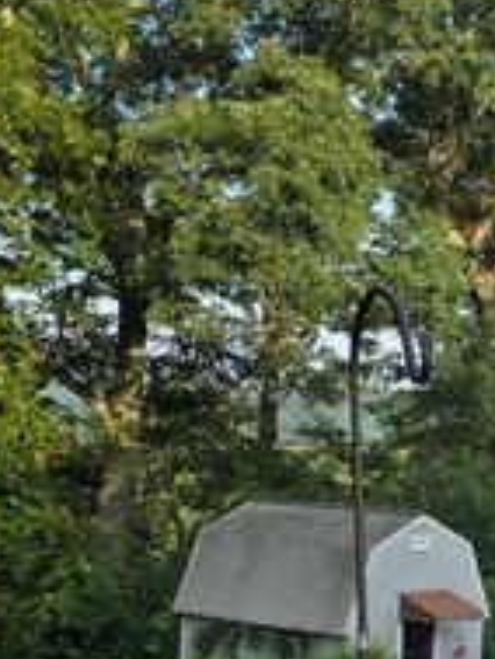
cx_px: 823
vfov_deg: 23.8
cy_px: 497
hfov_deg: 16.1
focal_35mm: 81
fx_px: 1543
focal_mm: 6.3
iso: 12
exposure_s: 1/257
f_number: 1.7
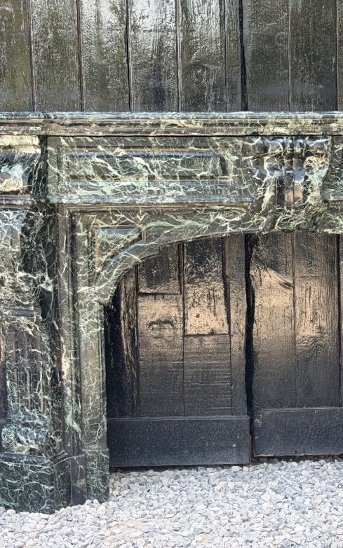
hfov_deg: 18.7
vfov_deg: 29.8
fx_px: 1032
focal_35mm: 69
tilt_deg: -7.3
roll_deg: -1.0
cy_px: 270
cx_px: 277
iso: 50
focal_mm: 6.76
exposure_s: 1/121
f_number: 1.78
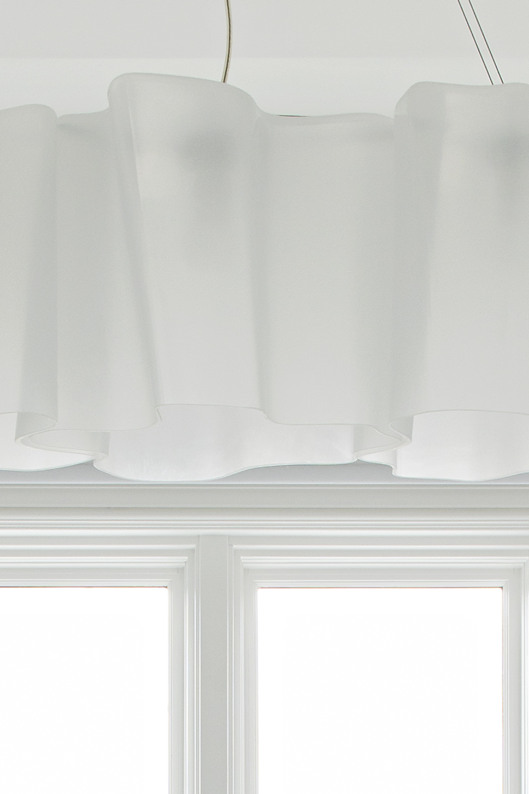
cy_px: 1363
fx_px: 2692
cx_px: 236
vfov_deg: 14.9
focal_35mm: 122
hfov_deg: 11.2
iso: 200
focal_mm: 28
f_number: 9
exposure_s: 1/8
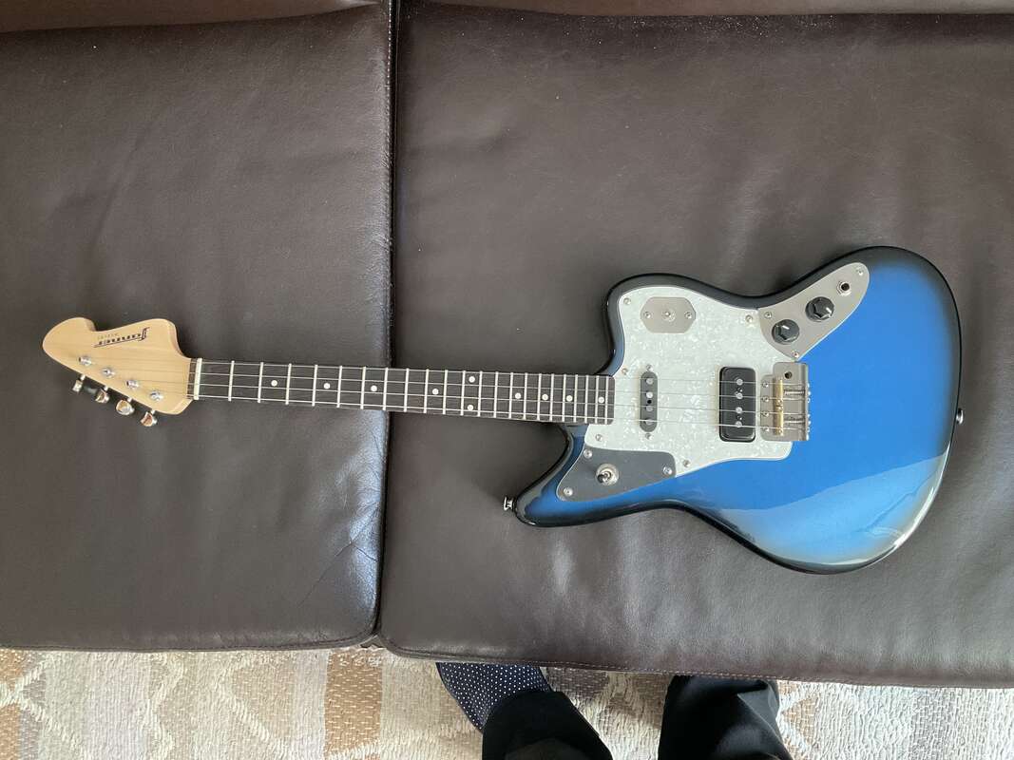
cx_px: 507
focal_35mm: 29
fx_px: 849
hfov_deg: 61.7
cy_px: 380
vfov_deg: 48.2
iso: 200
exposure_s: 1/60
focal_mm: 3
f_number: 1.8
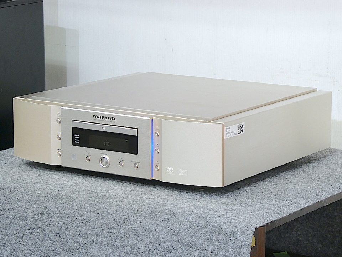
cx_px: 171
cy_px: 128
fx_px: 1225
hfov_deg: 15.9
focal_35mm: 124
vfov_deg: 12.0
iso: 200
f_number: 5.2
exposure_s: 1/8
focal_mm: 22.3
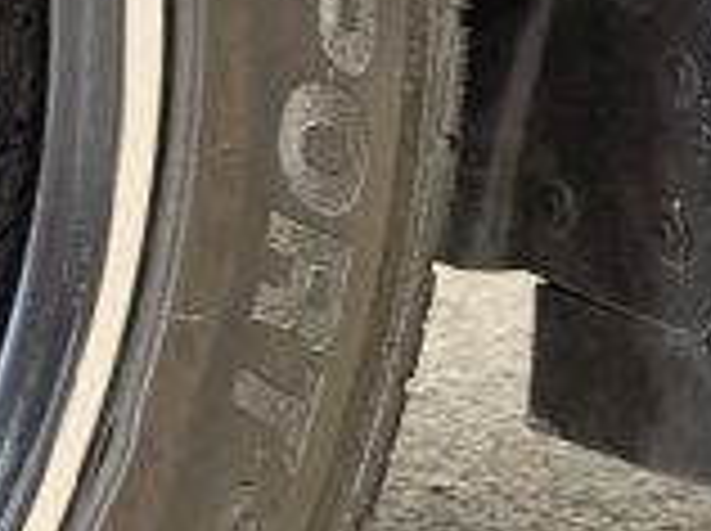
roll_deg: +1.3
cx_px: -922
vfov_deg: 9.4
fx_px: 3199
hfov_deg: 11.0
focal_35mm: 156
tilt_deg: -8.5
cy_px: -72
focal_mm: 6.76
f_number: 1.78
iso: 250
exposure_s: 1/60
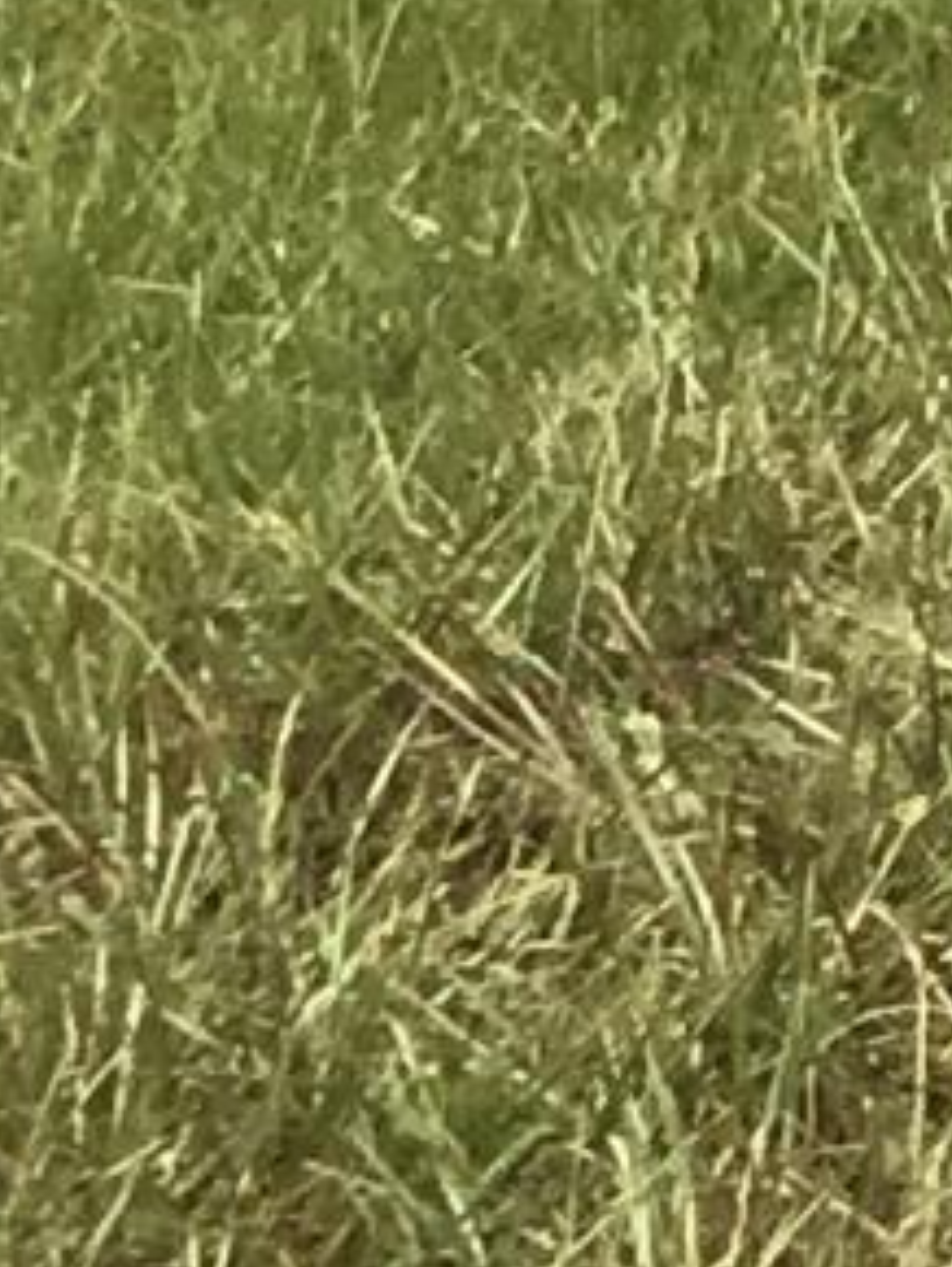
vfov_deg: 5.8
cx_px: 5952
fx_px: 10985
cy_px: -3447
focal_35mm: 300
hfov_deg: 4.0
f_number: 2.2
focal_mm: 4.15
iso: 25
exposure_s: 1/1374
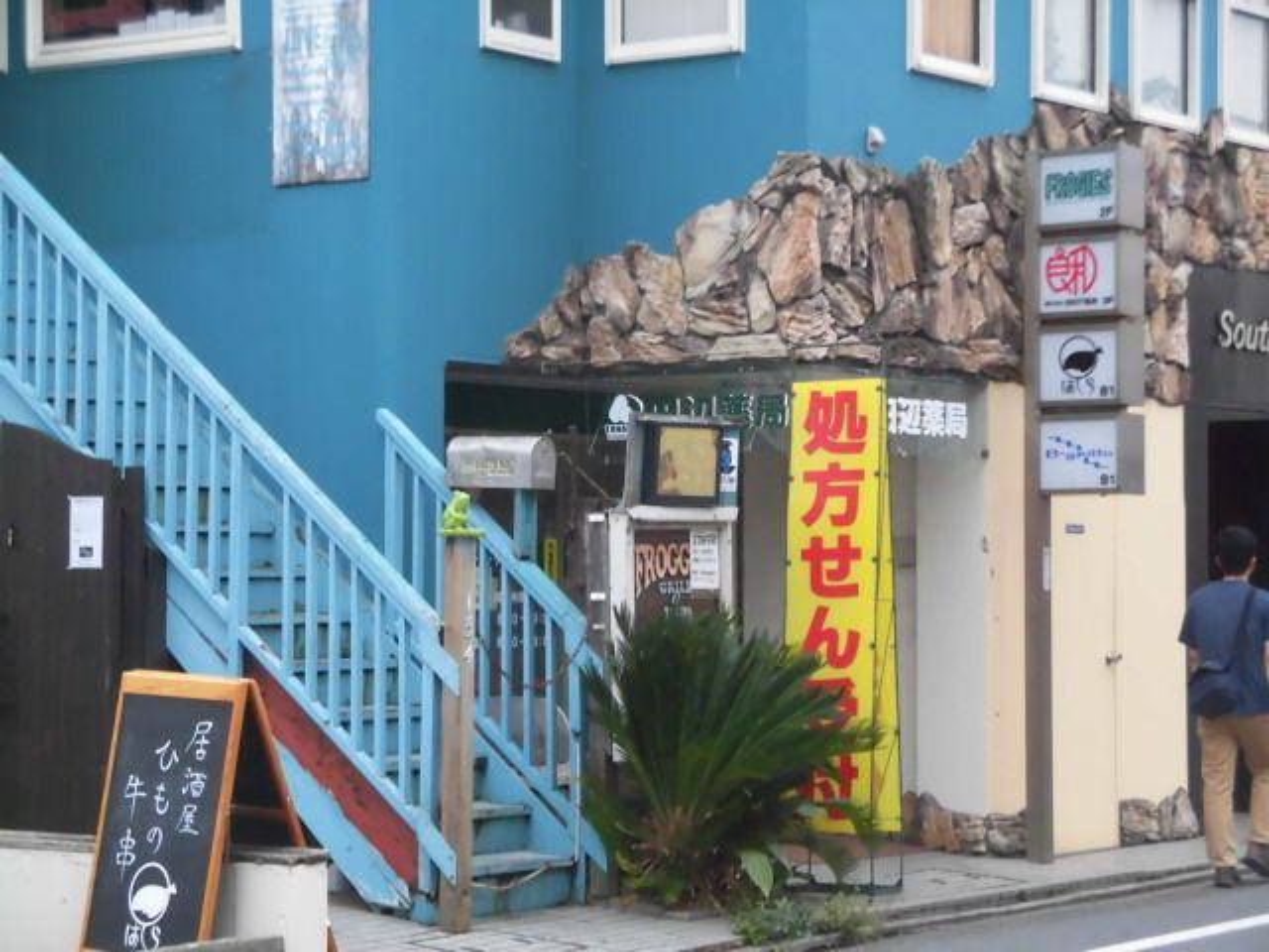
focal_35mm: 90
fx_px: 3299
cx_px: 634
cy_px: 476
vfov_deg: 16.4
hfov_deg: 21.8
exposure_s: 1/100
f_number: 4.7
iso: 640
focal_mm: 16.15
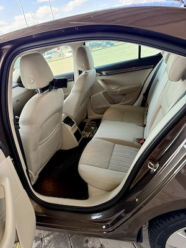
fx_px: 172
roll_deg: +11.6
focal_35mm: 24
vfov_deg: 71.6
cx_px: 93
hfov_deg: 56.8
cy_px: 124
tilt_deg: -25.3
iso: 200
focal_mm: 6.76
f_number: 1.78
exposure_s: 1/204
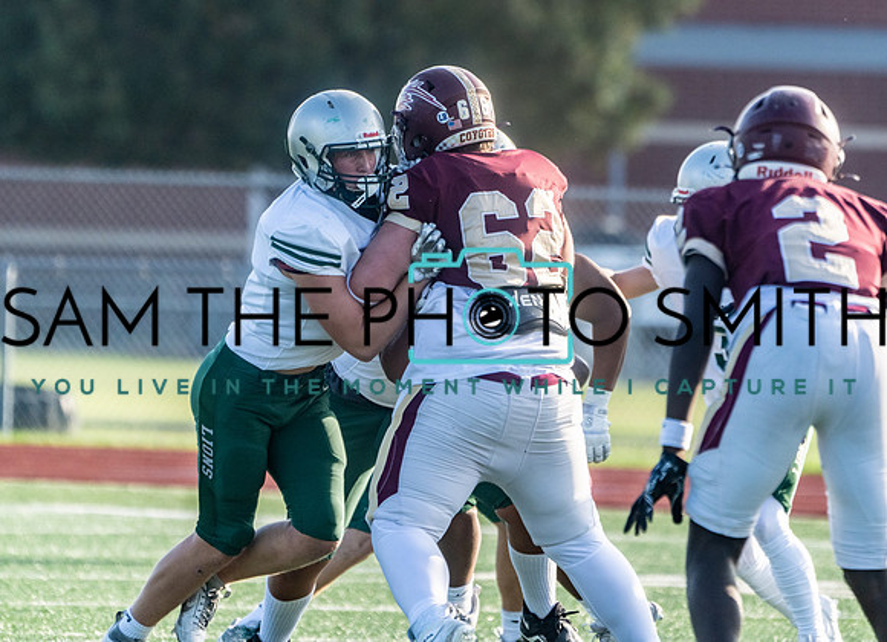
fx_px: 18534
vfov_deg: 2.0
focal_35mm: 732
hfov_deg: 2.7
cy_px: 245
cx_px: 493
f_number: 8
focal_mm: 560
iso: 1250
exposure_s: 1/1250
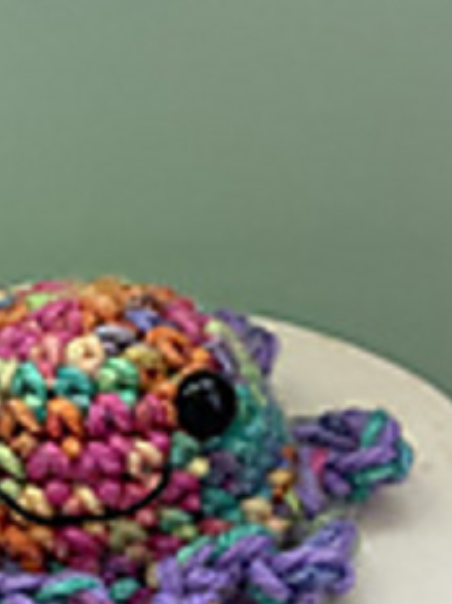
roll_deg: +3.0
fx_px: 1255
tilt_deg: -33.2
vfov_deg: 26.7
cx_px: 84
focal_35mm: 72
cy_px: 442
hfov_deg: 20.2
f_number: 1.6
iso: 250
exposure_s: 1/60
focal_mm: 4.2
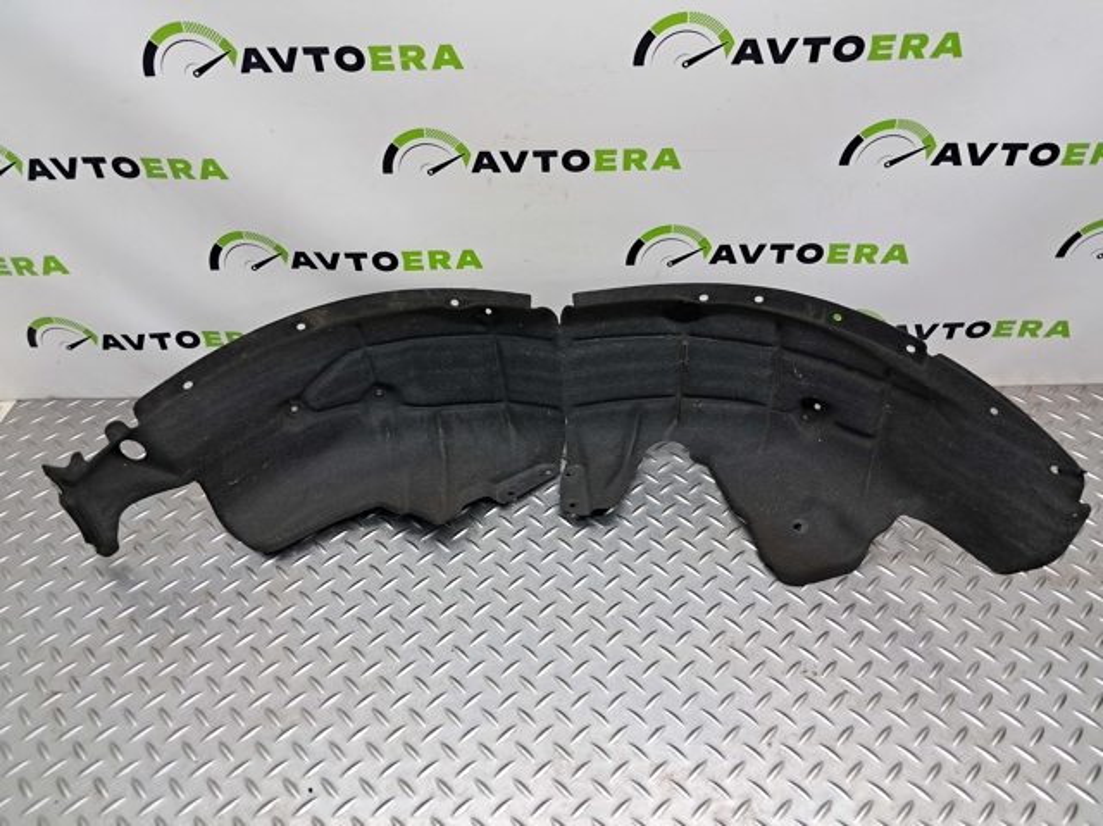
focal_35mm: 27
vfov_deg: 51.3
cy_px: 413
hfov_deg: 65.4
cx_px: 552
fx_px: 860
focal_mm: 4
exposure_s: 1/50
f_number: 1.8
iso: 100
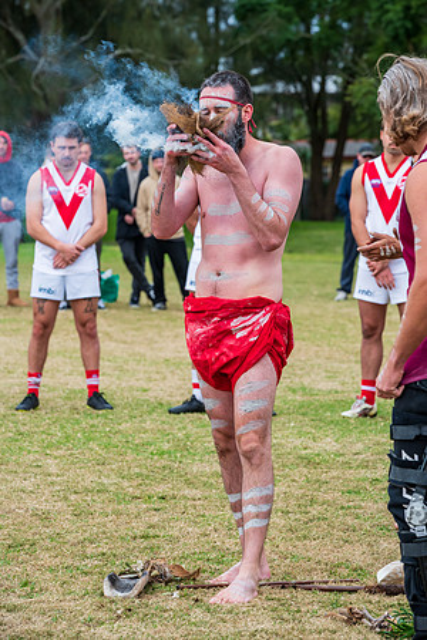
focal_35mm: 160
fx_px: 2846
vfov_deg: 12.8
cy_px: 320
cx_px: 214
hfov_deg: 8.6
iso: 400
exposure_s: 1/250
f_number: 7.1
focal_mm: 160
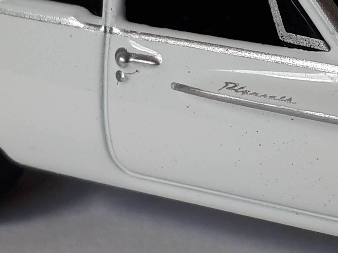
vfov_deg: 30.0
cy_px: 79
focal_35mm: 48
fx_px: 469
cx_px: 251
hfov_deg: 38.7
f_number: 1.9
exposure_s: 1/40
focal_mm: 3.6
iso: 40
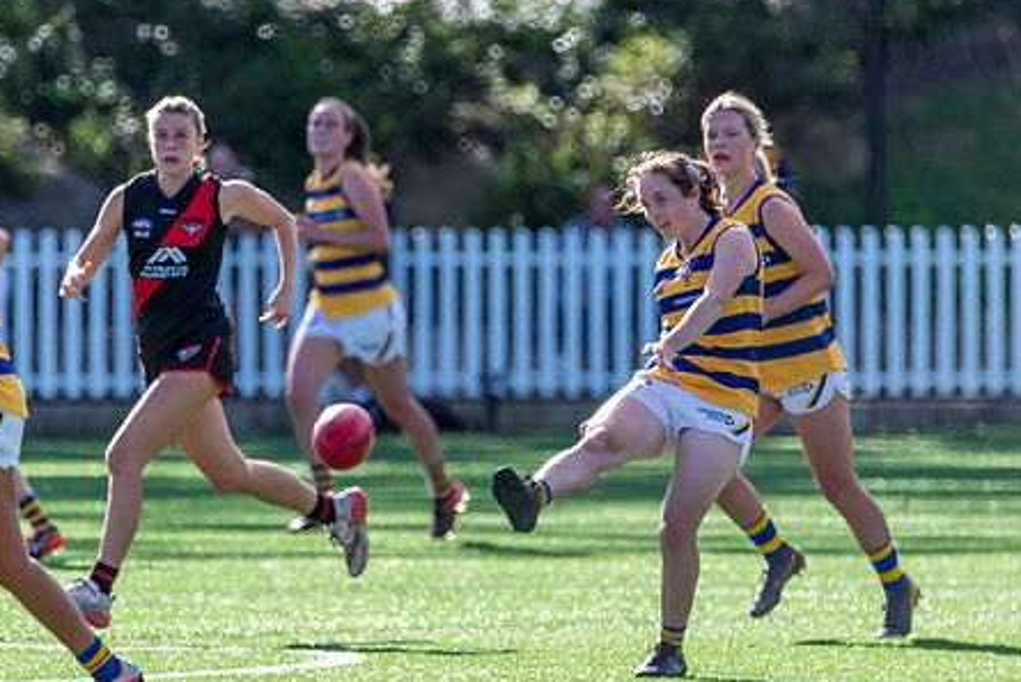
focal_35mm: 867
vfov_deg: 1.6
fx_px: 24596
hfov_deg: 2.4
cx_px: 473
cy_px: 378
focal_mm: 600
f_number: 7.1
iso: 800
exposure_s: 1/1600
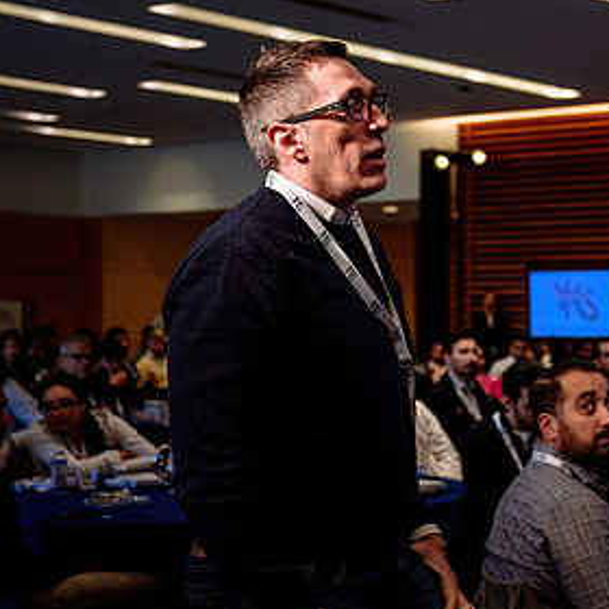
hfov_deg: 21.6
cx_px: 706
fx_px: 1493
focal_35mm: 75
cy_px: 350
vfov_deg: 23.0
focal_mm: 38
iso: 640
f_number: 3.2
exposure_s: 1/200
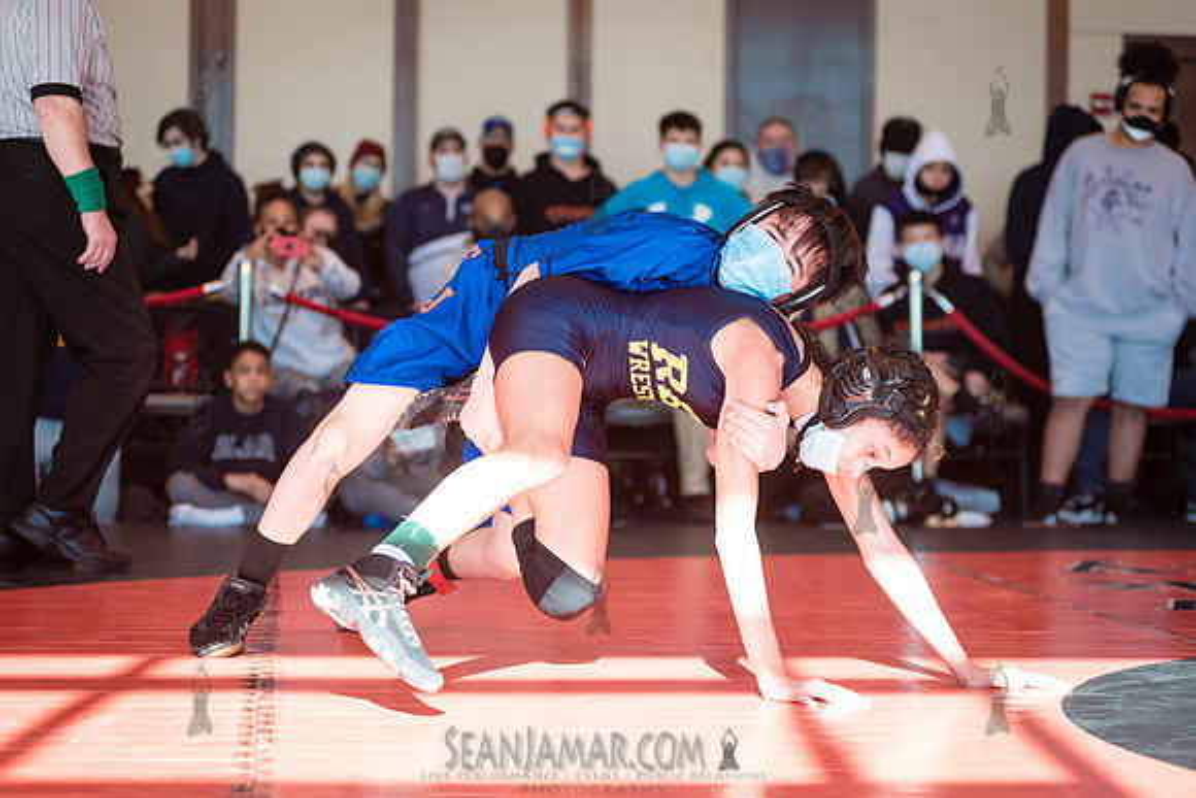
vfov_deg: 16.9
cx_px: 598
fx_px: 2691
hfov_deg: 25.1
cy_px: 399
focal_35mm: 81
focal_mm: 80
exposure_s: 1/400
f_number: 3.5
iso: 400
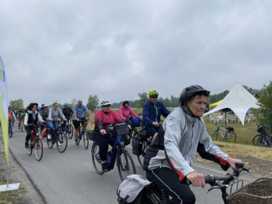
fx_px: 212
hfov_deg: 65.3
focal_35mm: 27
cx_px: 137
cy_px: 102
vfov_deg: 51.4
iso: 32
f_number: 1.8
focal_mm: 4.2
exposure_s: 1/1996
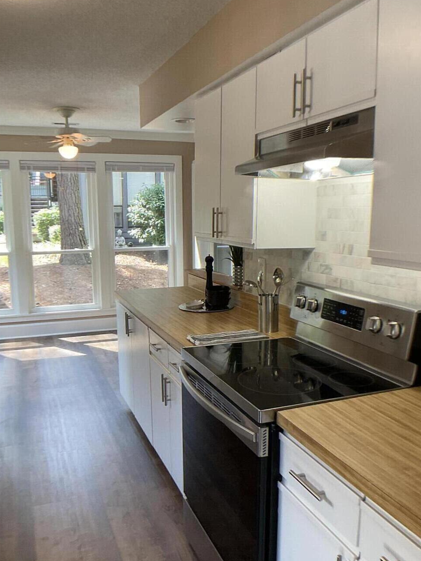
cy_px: 304
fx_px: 730
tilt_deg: -11.1
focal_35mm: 45
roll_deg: -0.1
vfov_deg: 42.0
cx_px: 202
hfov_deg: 32.2
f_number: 1.8
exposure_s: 1/60
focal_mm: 3
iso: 40
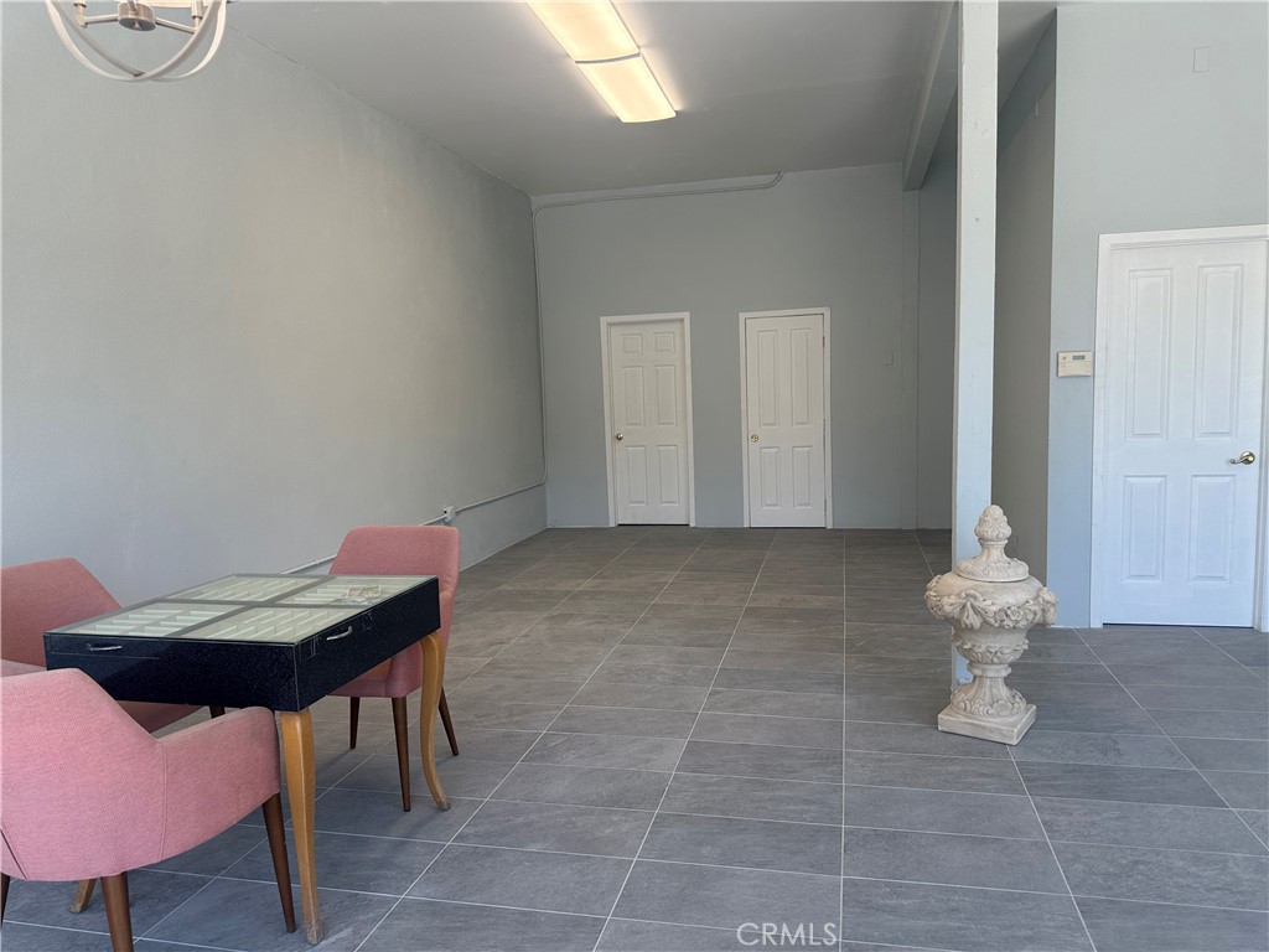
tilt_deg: -6.6
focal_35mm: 24
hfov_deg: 71.6
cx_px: 634
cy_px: 476
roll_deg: +2.1
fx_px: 880
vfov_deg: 56.8
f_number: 1.78
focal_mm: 6.86
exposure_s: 1/279
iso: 80
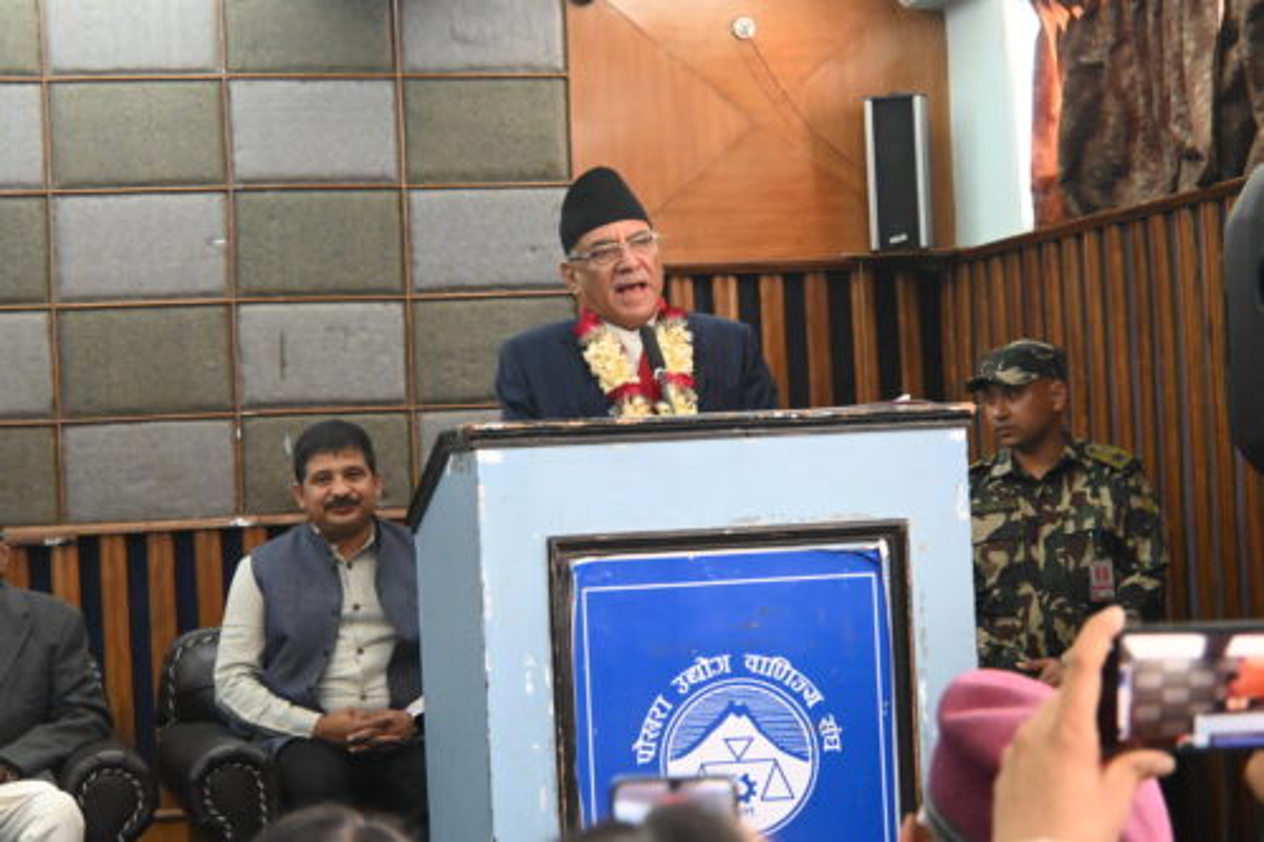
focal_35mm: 75
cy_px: 421
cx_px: 632
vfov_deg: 18.2
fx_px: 2632
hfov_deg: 27.0
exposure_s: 1/80
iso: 9000
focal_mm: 50
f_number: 6.3
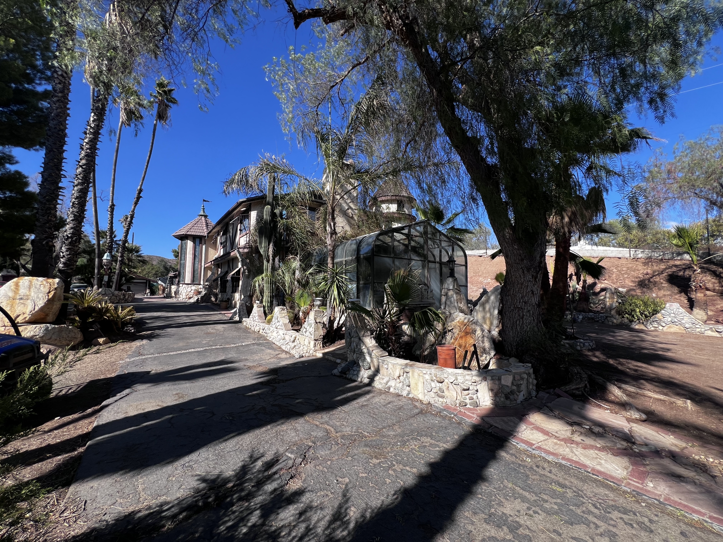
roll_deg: +0.0
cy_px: 271
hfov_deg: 106.2
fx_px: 272
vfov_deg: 89.9
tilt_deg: +5.0
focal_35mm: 13
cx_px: 362
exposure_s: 1/911
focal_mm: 1.57
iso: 32
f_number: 1.8
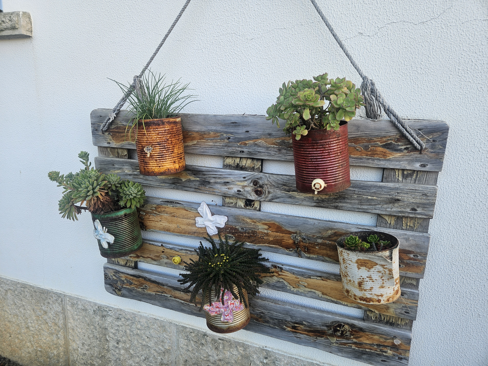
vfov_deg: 58.9
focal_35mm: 23
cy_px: 183
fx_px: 324
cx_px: 244
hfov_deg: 73.9
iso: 25
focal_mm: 5.4
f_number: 1.8
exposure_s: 1/172
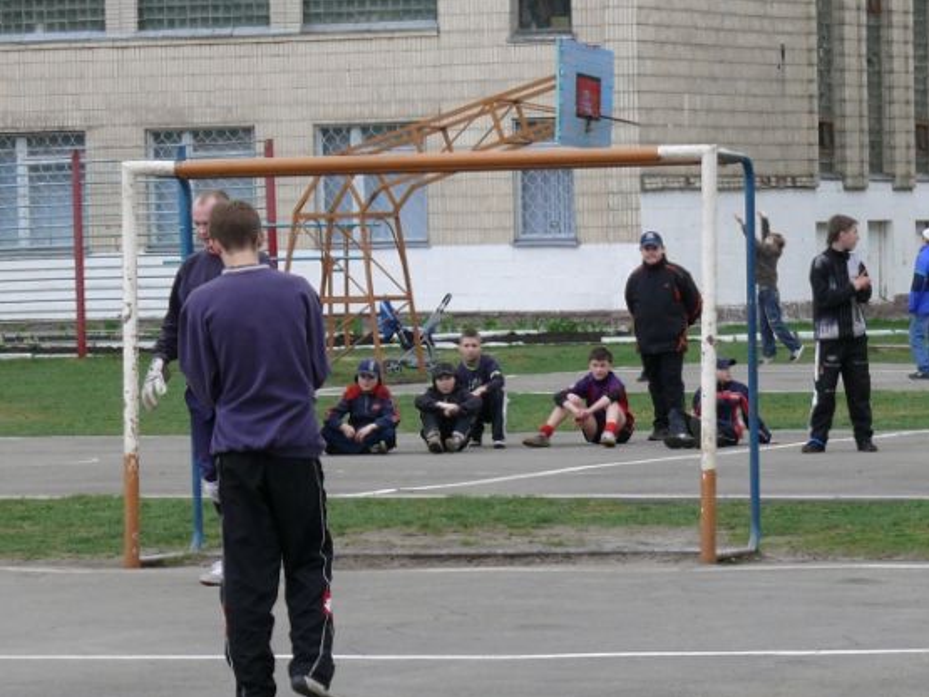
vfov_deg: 6.6
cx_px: 467
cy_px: 348
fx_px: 6064
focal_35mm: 226
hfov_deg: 8.8
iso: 100
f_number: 4
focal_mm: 26.6
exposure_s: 1/125
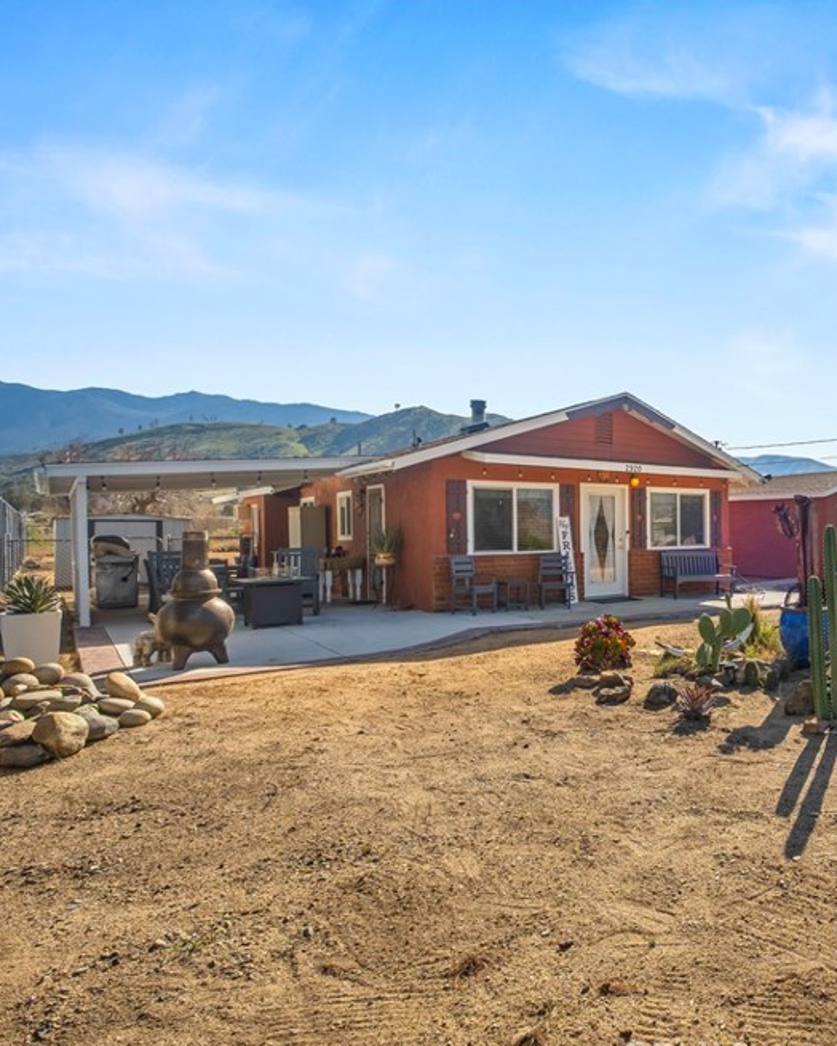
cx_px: 768
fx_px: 681
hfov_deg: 54.2
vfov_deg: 75.0
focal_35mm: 22
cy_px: 534
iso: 250
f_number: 9
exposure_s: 1/320
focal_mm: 10
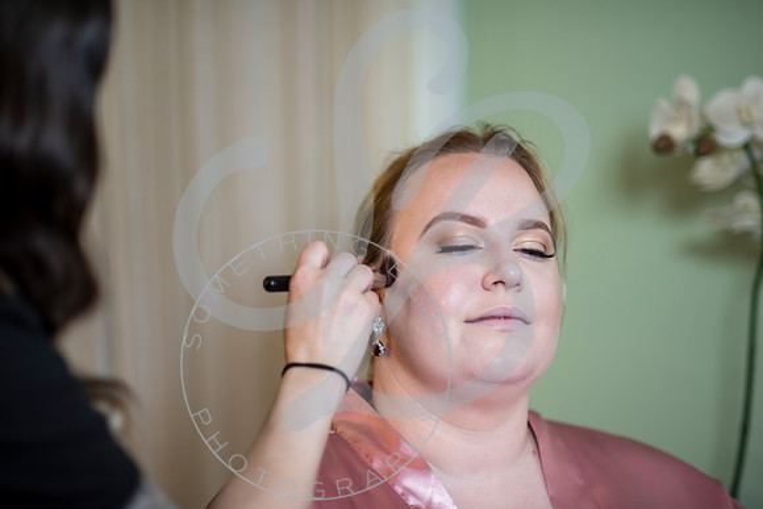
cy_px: 254
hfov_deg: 23.9
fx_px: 1802
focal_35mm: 85
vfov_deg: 16.1
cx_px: 382
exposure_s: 1/160
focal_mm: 85
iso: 500
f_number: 1.8
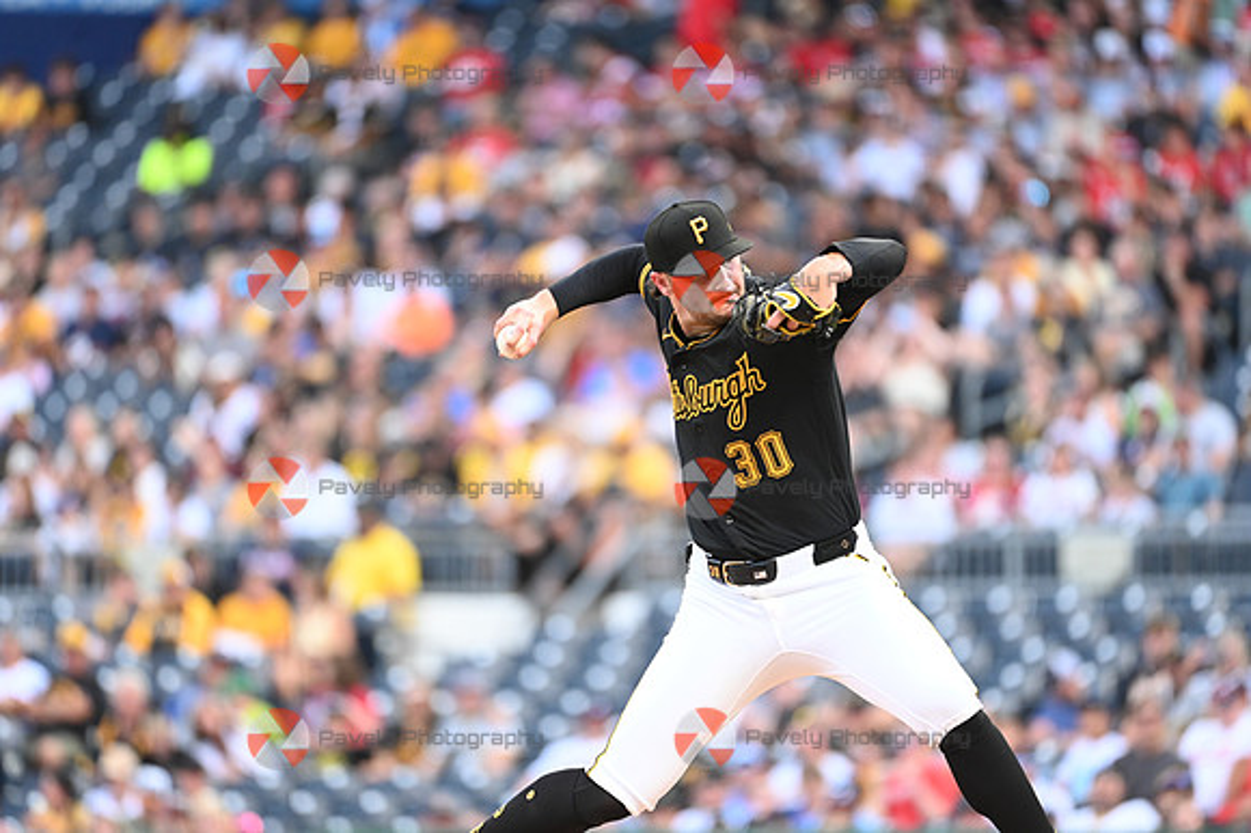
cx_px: 626
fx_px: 13892
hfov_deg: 5.2
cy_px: 416
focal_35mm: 400
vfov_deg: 3.4
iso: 2500
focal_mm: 400
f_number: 4
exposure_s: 1/1600
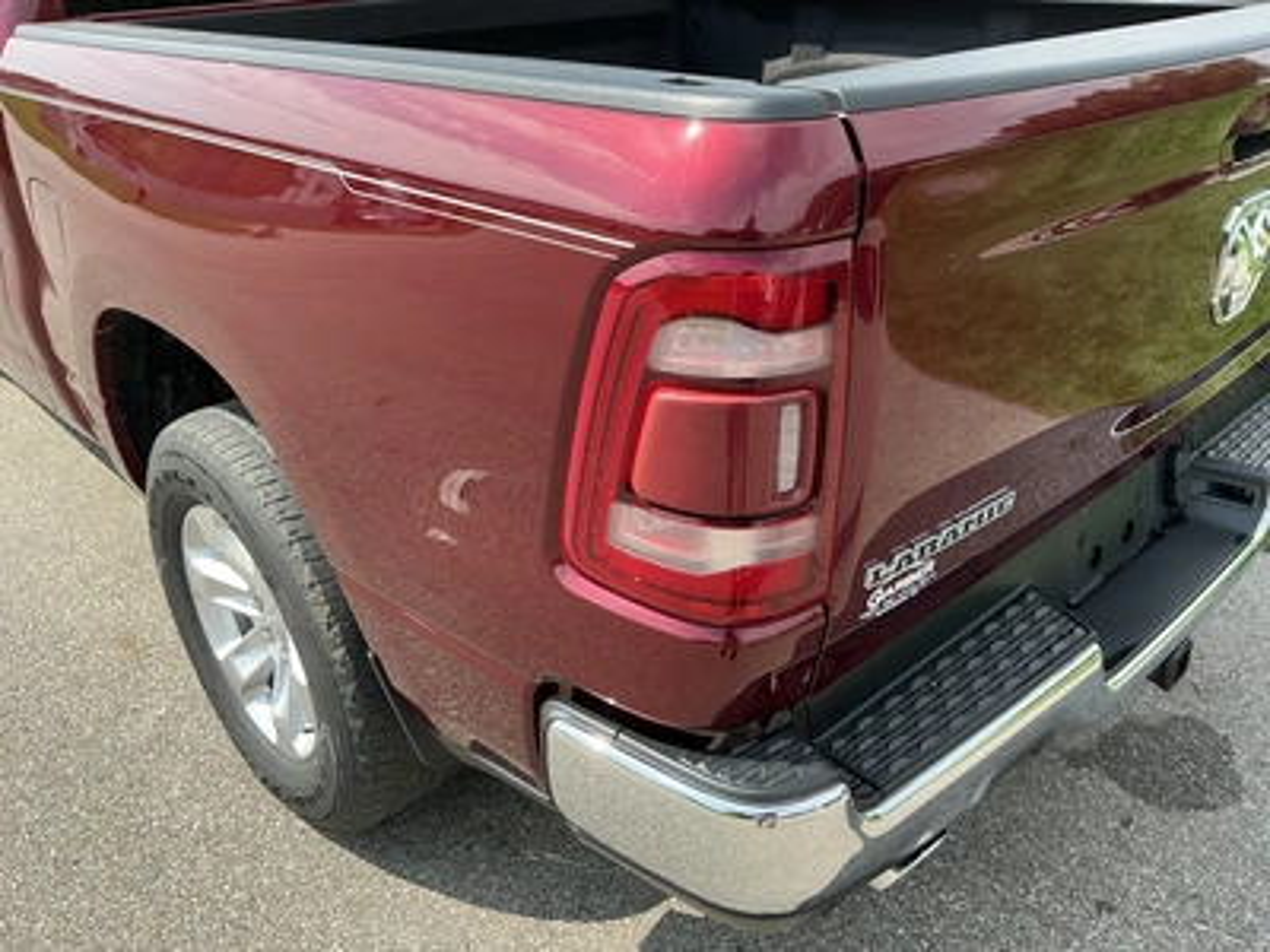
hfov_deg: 63.4
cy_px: 476
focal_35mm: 28
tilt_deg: -26.7
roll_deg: +2.8
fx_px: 1027
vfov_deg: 49.7
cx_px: 635
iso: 25
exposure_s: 1/620
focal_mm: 3
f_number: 1.8
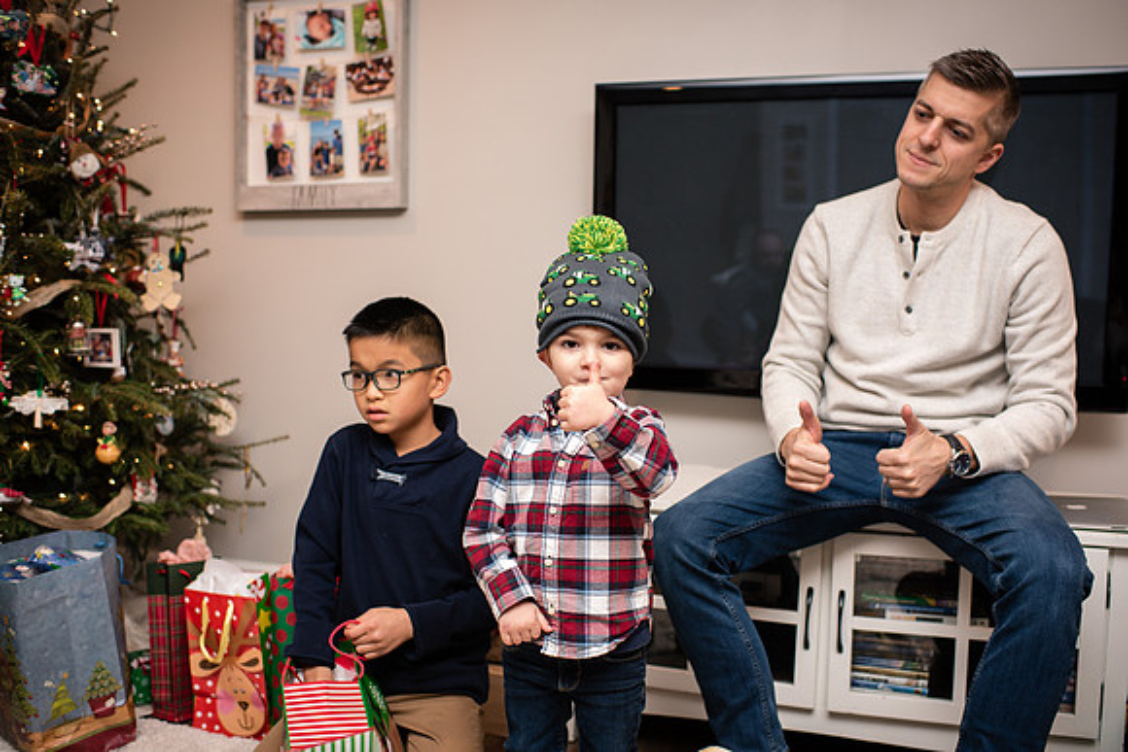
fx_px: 1097
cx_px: 564
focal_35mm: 35
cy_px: 376
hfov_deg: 54.4
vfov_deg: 37.9
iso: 400
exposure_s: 1/200
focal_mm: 35
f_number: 2.8
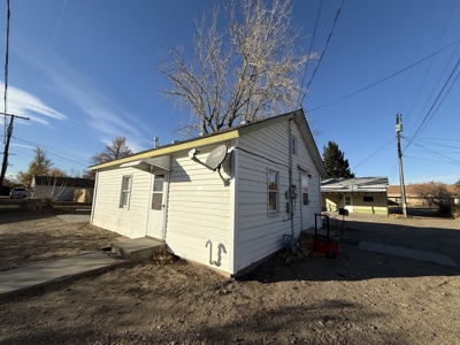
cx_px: 230
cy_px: 172
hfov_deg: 102.1
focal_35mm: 14
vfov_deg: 85.7
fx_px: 186
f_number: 2.2
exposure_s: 1/3663
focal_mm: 2.22
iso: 50
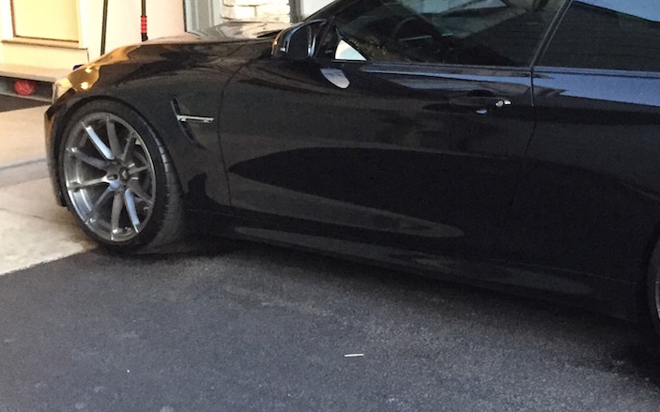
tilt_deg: -11.6
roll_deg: -0.5
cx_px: 592
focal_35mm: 63
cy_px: 144
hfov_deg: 31.0
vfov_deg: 20.6
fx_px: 1133
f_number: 2.2
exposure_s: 1/15
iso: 400
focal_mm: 4.15
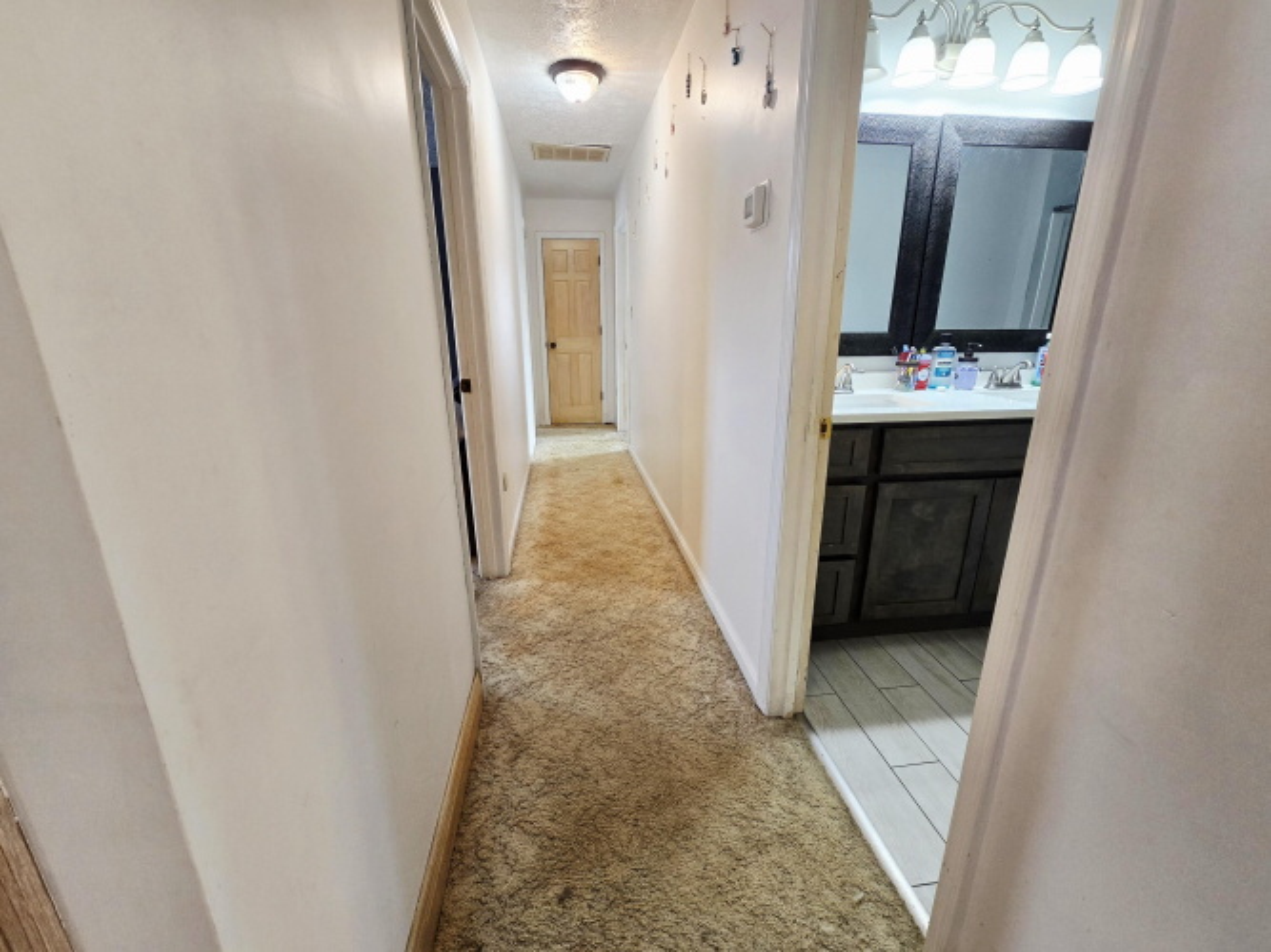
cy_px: 476
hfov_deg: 106.2
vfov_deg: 89.9
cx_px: 636
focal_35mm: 13
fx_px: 477
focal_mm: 2.2
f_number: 2.2
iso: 160
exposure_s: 1/60.2
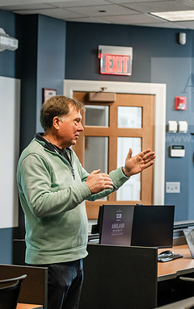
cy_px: 155
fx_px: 912
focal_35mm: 108
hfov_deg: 12.1
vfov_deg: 19.3
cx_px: 127
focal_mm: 70
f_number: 3.2
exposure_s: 1/200
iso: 1250
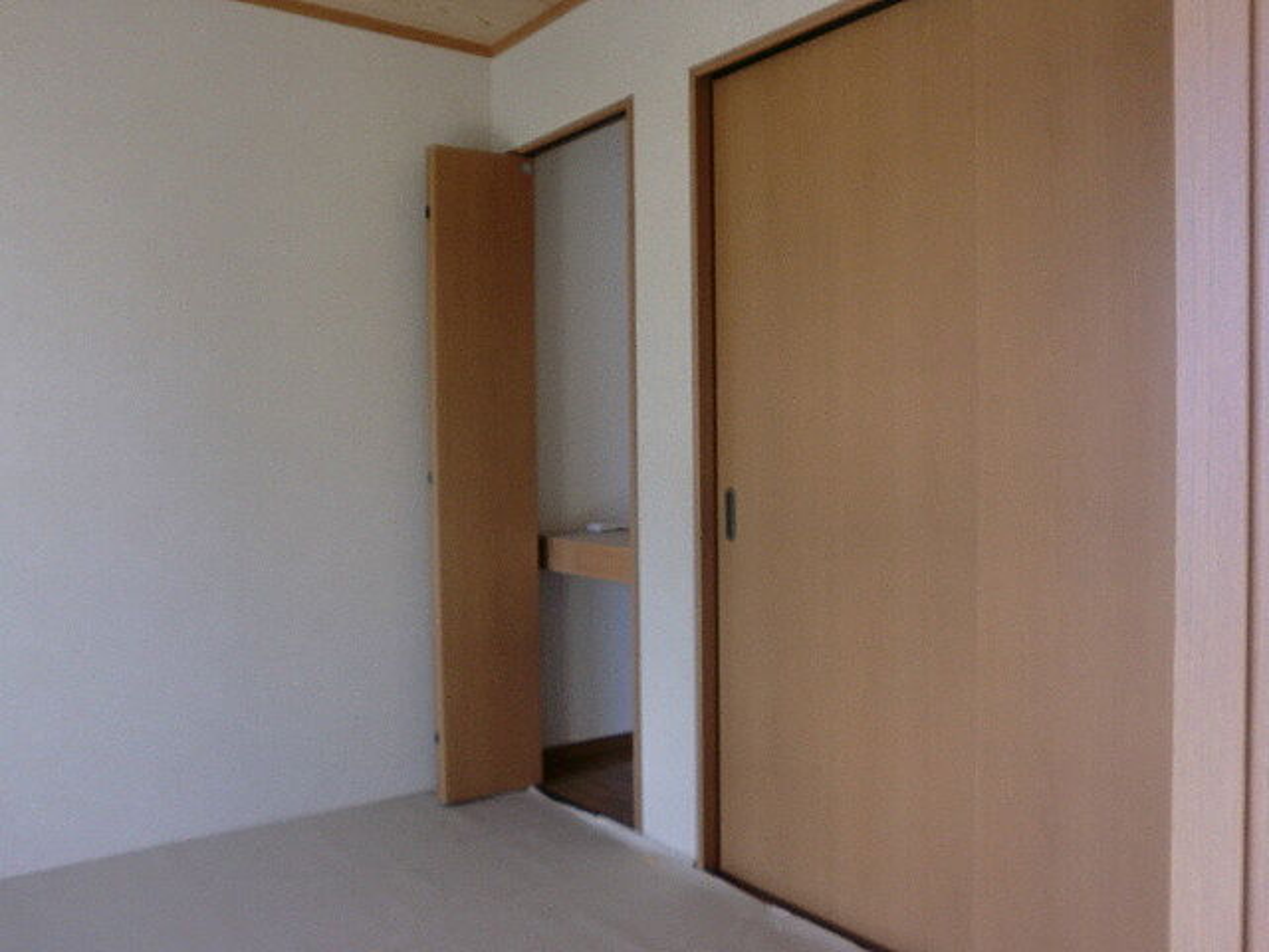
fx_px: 1026
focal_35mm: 28
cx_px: 634
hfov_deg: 63.4
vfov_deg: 49.7
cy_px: 476
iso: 100
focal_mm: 4.65
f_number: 2.6
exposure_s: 1/100
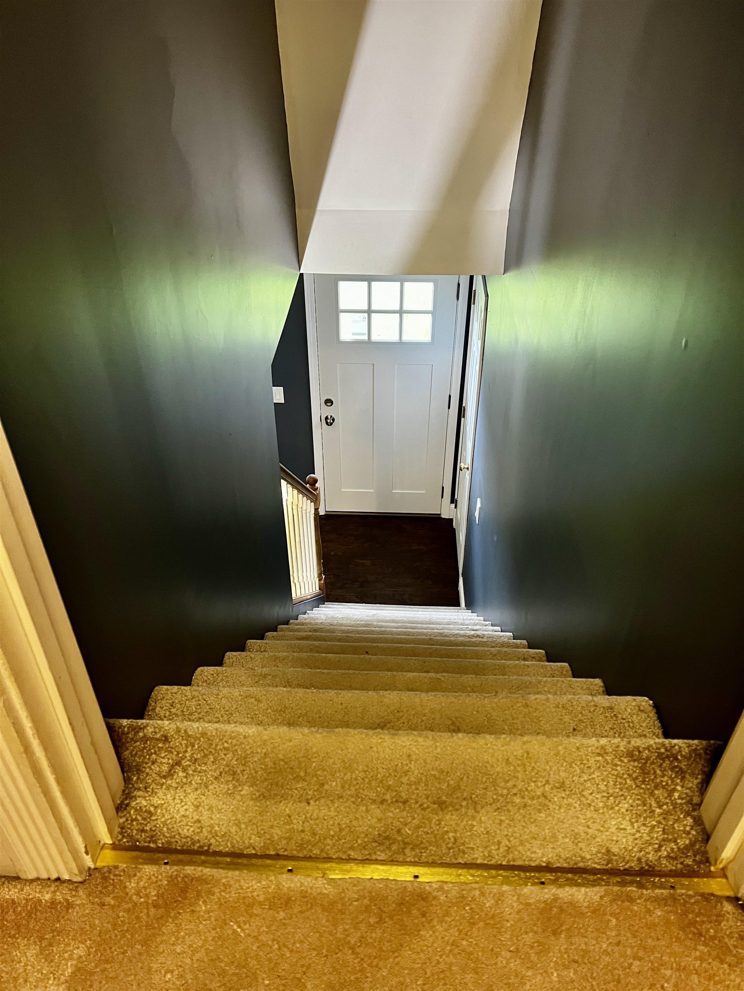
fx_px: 745
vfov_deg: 67.3
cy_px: 496
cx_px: 372
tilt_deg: -36.8
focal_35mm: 26
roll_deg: -0.1
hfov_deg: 53.1
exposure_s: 1/60
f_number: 1.5
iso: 500
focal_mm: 5.7
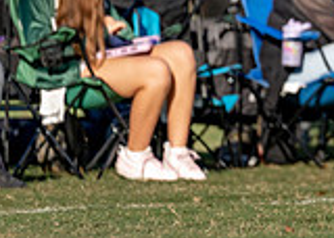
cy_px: -19
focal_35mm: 758
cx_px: 415
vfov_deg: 1.9
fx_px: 7184
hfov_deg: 2.7
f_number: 2.8
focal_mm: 200
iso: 100
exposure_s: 1/2000
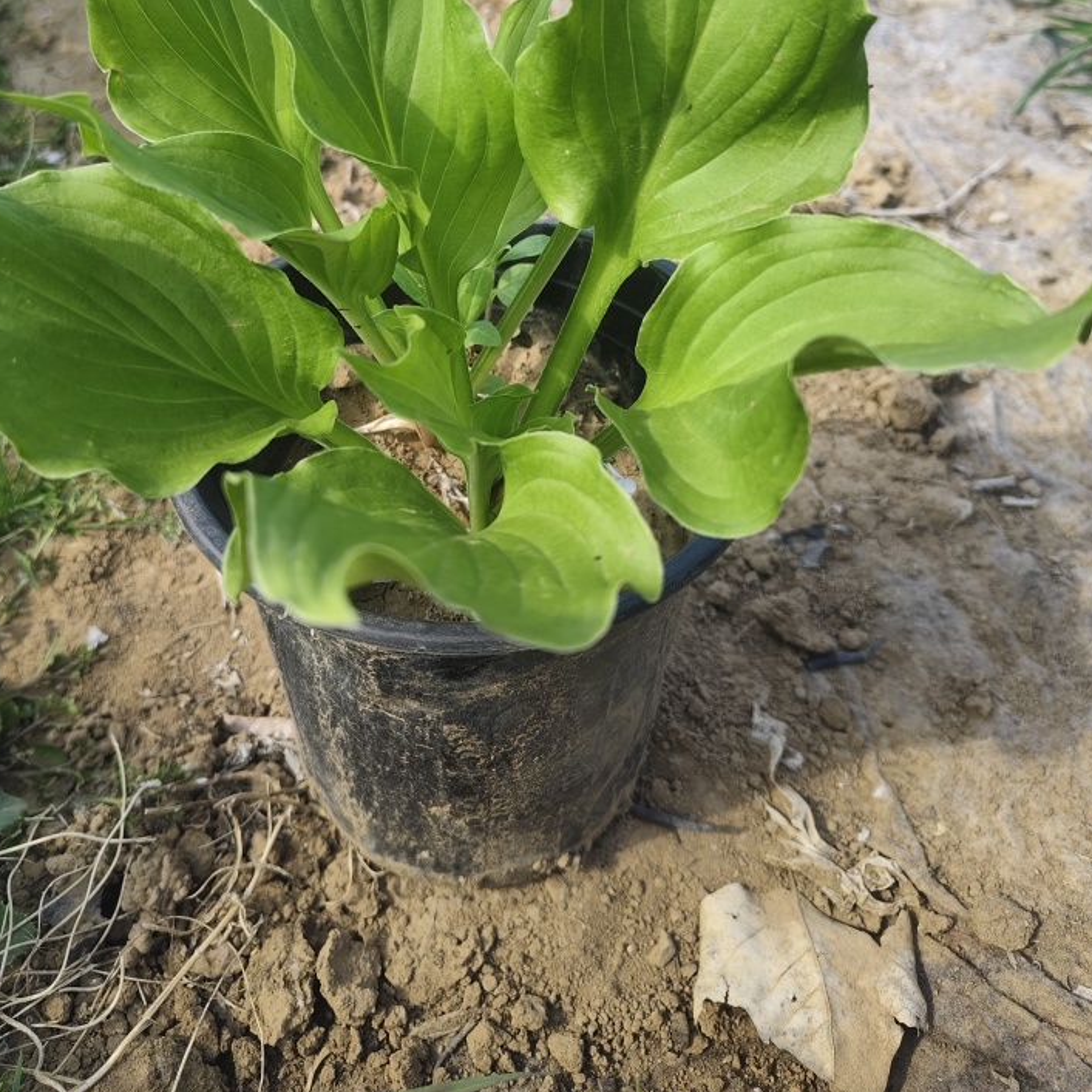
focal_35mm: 32
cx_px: 494
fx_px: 1142
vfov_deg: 49.2
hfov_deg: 51.0
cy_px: 279
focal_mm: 5.56
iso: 50
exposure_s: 1/134
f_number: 1.88
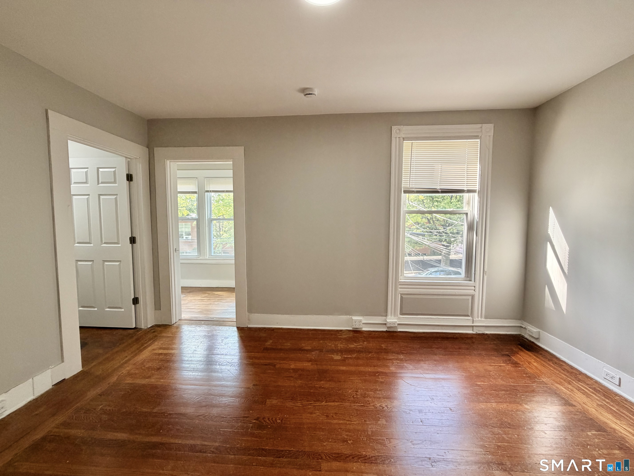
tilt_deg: -4.4
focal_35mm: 14
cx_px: 317
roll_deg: -0.2
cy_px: 238
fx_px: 256
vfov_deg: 85.7
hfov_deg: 102.1
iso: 160
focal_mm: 2.22
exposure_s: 1/121
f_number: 2.2
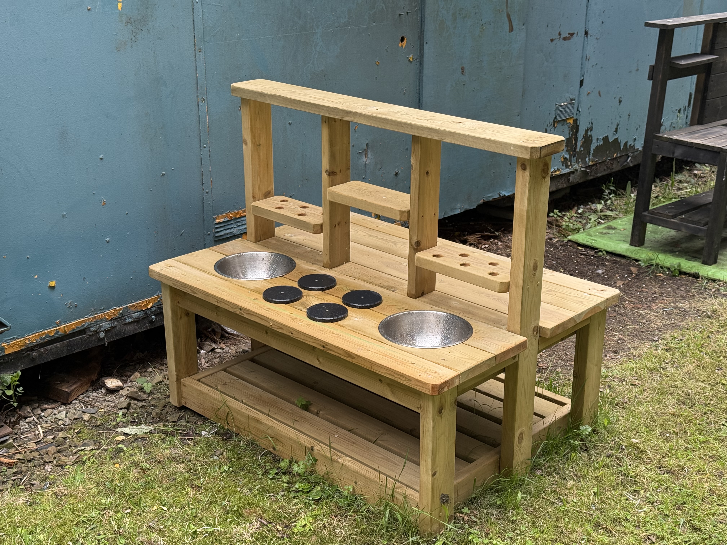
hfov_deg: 39.7
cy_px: 272
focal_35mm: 48
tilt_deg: -19.7
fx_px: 1008
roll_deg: -0.3
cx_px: 364
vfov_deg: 30.3
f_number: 1.78
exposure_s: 1/681
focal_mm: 6.76
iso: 80
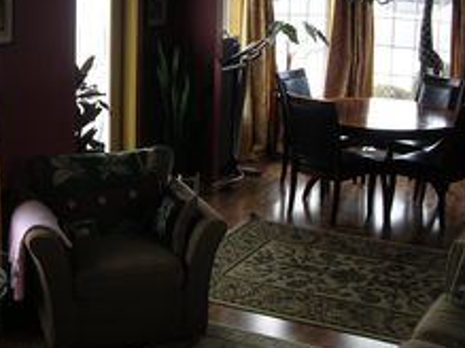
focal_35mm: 64
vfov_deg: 22.6
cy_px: 74
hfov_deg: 30.0
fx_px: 859
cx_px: 140
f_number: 2.8
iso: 100
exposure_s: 1/71
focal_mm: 5.8
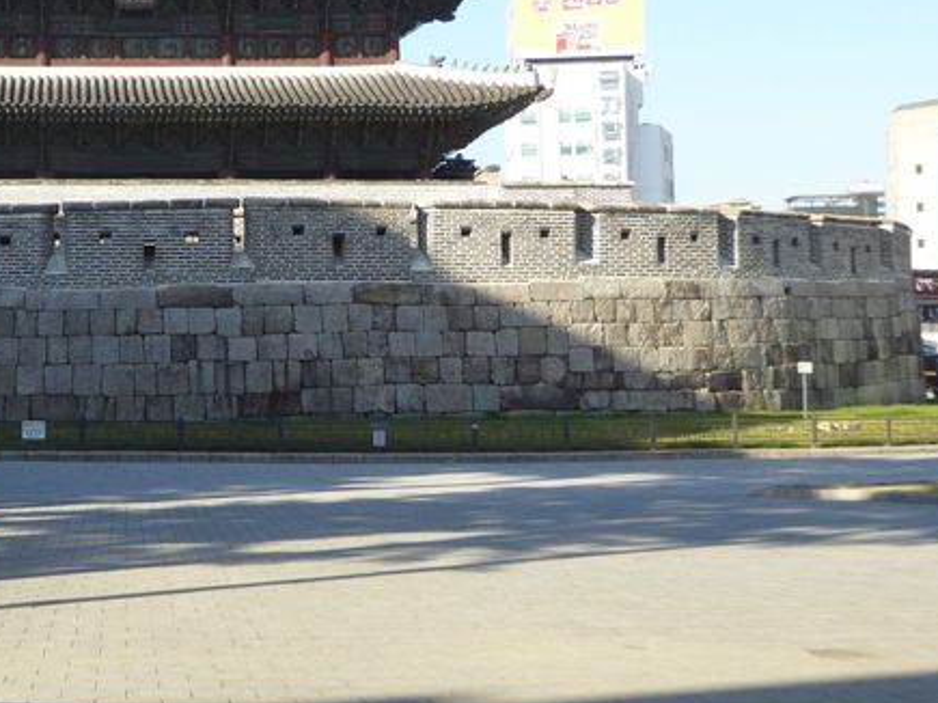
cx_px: 142
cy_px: 291
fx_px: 1842
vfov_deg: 21.6
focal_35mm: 68
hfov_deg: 27.8
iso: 80
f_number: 3.7
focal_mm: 6.7
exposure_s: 1/250
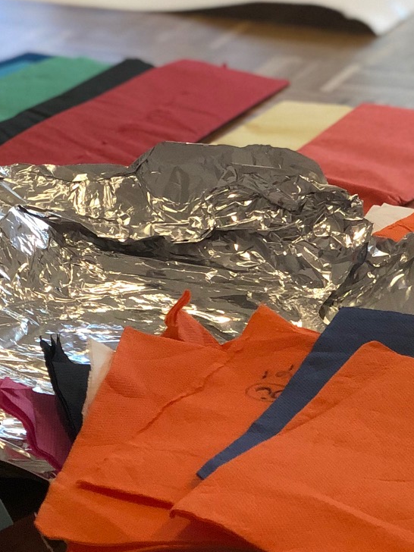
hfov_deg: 10.2
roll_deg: -1.4
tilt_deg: -11.6
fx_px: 2296
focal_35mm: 144
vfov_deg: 13.6
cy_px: 43
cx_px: -58
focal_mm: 6
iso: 100
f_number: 2.4
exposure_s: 1/33
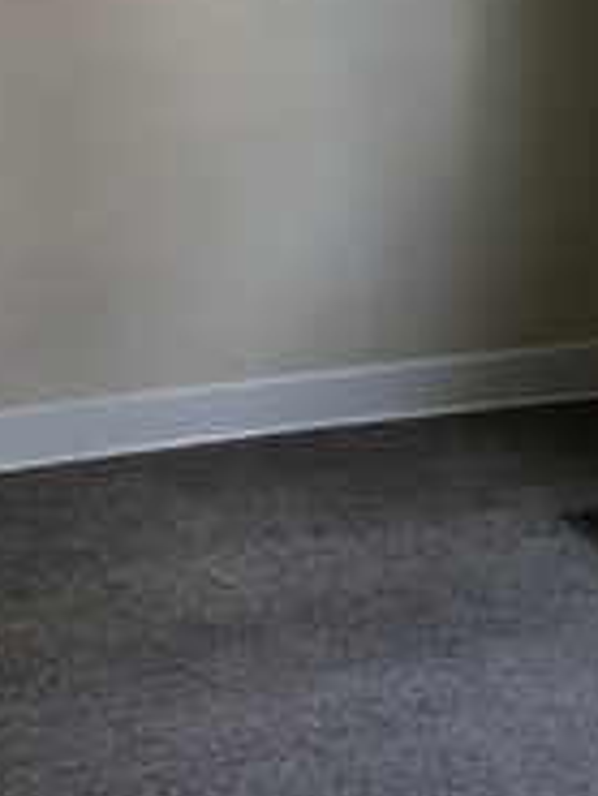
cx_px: 357
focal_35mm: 101
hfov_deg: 14.7
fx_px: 2324
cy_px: 131
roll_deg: +1.7
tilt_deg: -6.8
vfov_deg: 19.2
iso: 40
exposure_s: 1/120
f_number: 1.8
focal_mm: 3.99
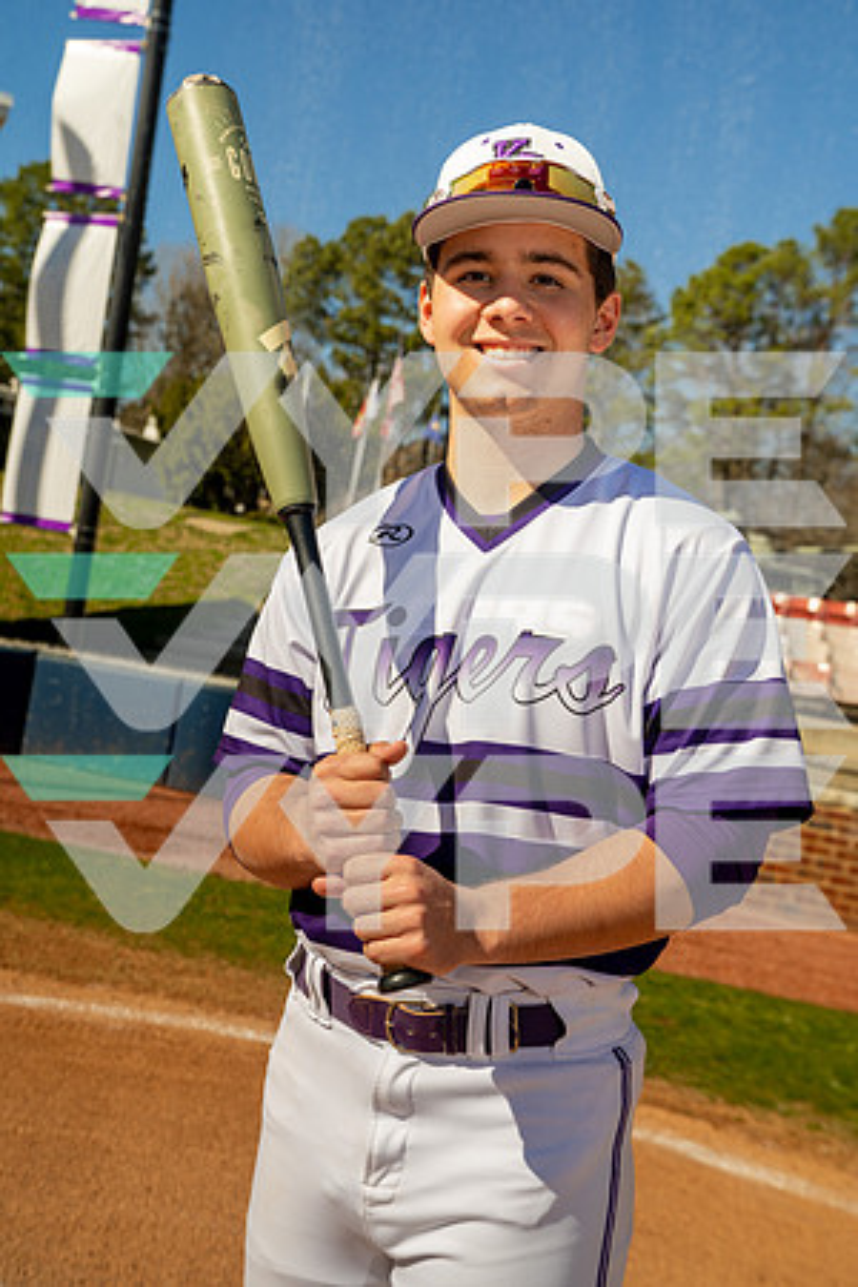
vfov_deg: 45.4
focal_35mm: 43
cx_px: 429
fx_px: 1537
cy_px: 644
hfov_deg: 31.2
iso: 100
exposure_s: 1/125
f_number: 5.6
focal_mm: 43
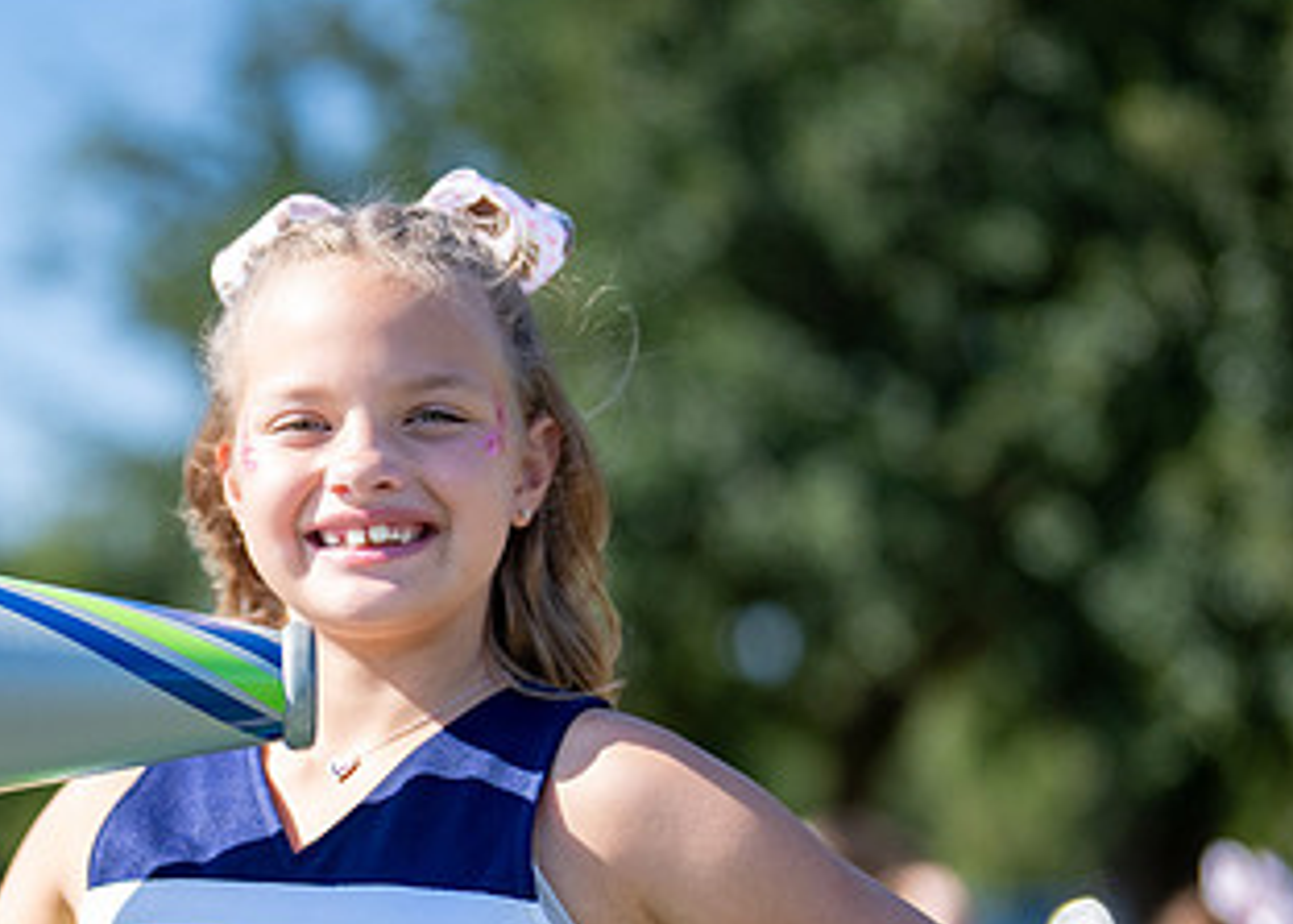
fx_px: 4040
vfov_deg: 13.0
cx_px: 343
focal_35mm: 110
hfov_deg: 18.1
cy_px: 722
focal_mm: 50
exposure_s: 1/16000
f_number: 1.2
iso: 250
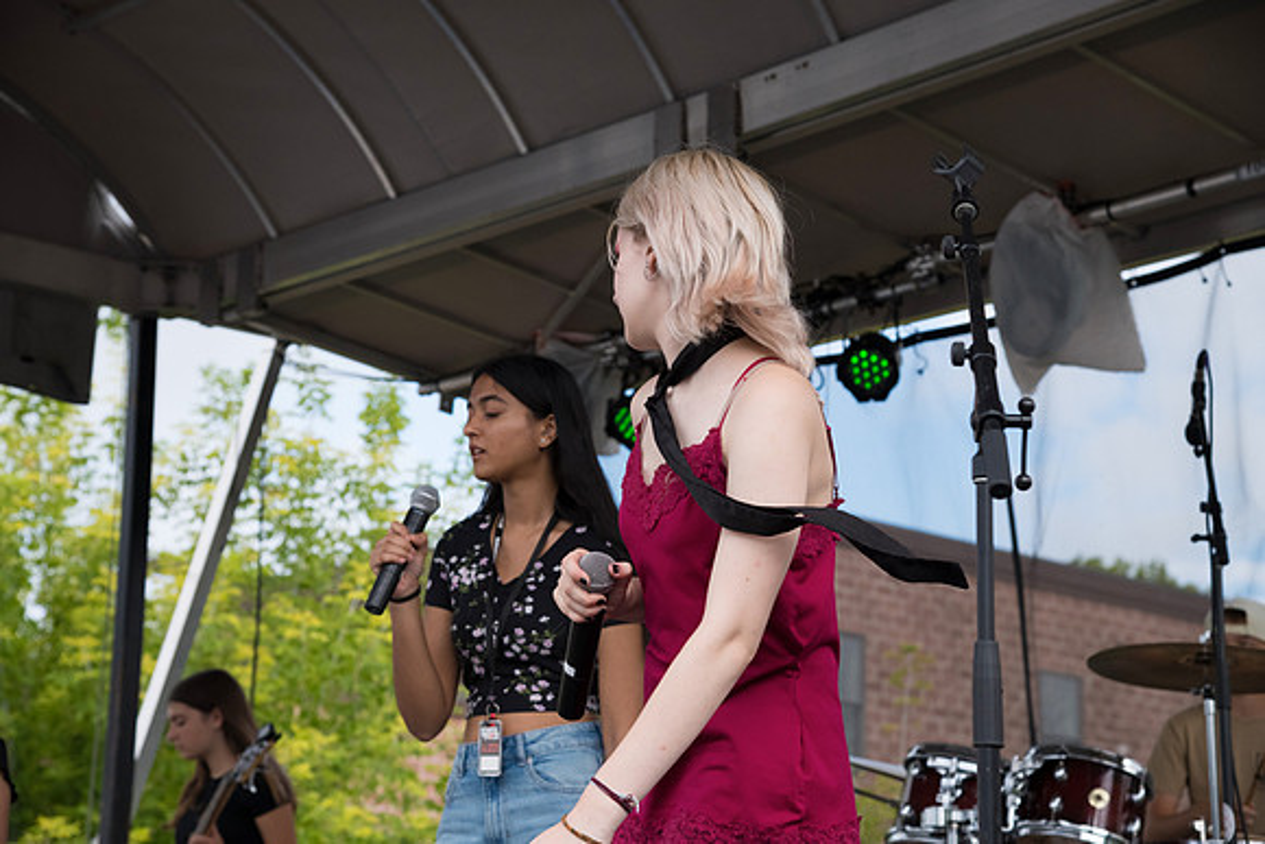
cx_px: 632
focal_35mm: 75
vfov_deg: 18.2
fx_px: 2636
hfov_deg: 27.0
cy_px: 422
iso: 1400
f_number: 6.3
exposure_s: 1/2000
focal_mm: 75
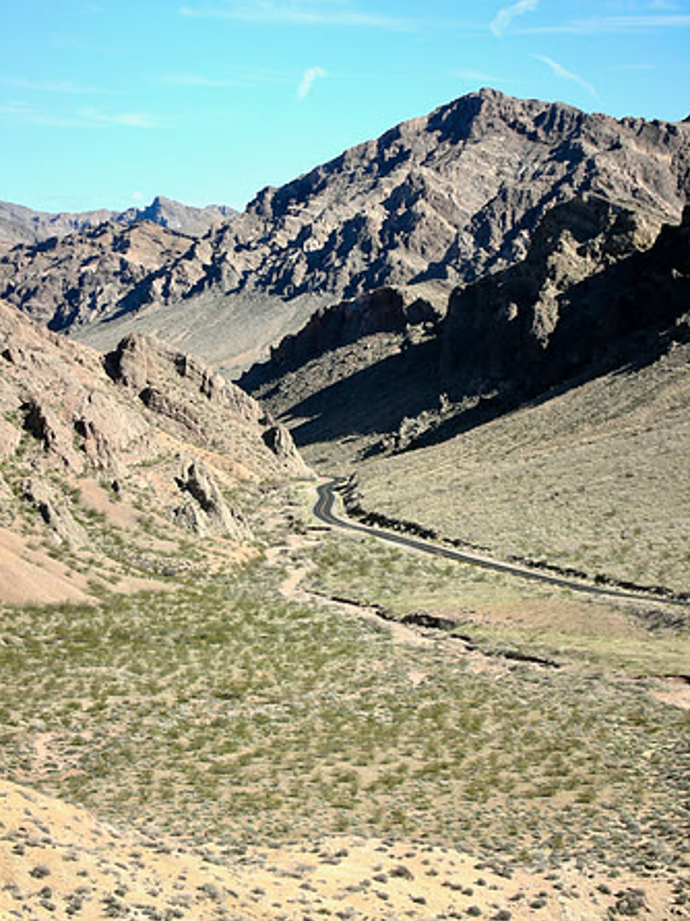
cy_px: 463
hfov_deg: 14.0
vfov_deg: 18.6
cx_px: 343
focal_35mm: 106
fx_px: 2820
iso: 50
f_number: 5.4
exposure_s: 1/206
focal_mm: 17.4
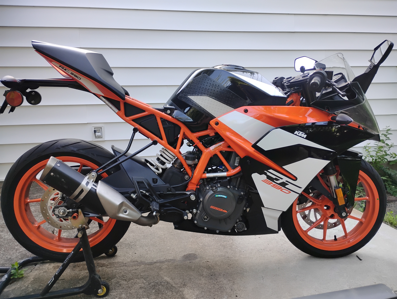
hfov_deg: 63.4
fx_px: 322
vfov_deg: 49.9
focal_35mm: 28
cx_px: 198
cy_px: 150
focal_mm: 4.26
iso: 250
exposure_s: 1/120
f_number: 1.8
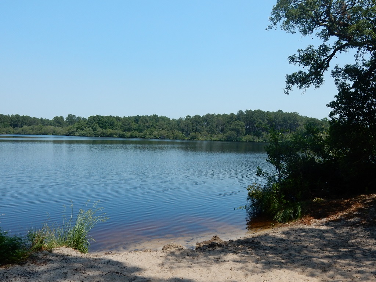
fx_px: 326
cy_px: 141
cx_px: 188
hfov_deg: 60.0
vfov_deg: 46.8
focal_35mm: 30
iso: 125
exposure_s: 1/1250
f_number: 4
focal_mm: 5.4
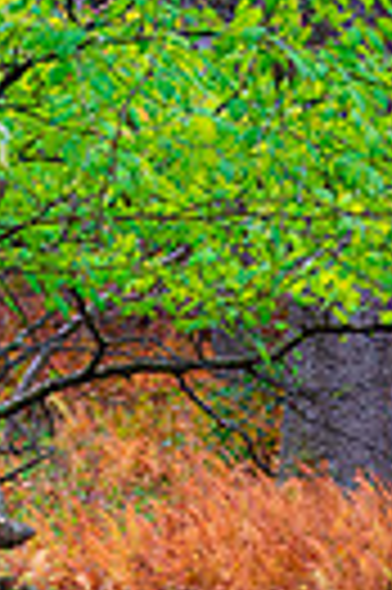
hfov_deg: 7.9
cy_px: 567
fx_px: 2817
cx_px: -99
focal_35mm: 172
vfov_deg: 11.9
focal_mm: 50
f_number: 13
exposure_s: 1/1.43
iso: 100
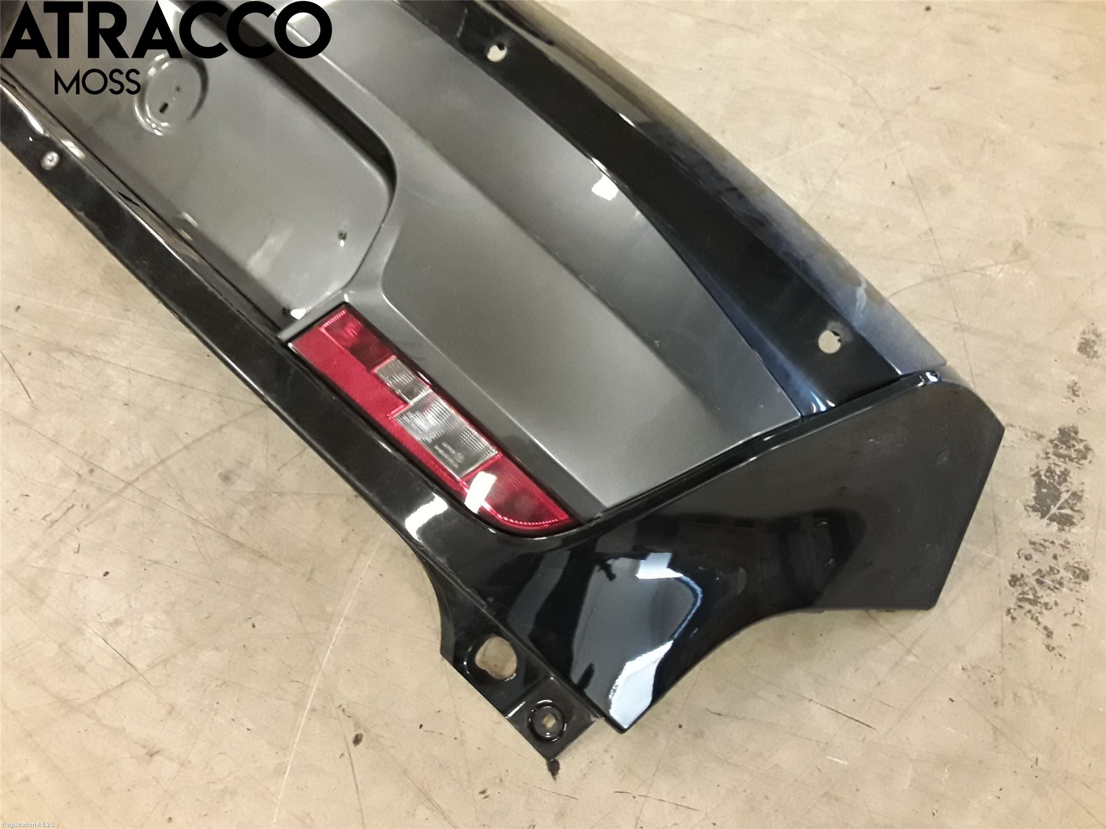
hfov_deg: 63.4
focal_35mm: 28
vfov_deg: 49.7
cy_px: 414
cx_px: 553
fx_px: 895
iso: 250
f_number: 1.9
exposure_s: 1/50
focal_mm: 2.91
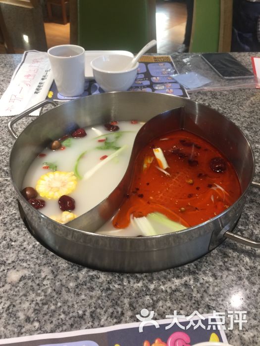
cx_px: 130
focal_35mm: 29
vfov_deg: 61.7
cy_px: 173
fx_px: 290
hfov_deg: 48.2
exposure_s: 1/33
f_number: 2.2
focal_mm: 4.15
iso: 50
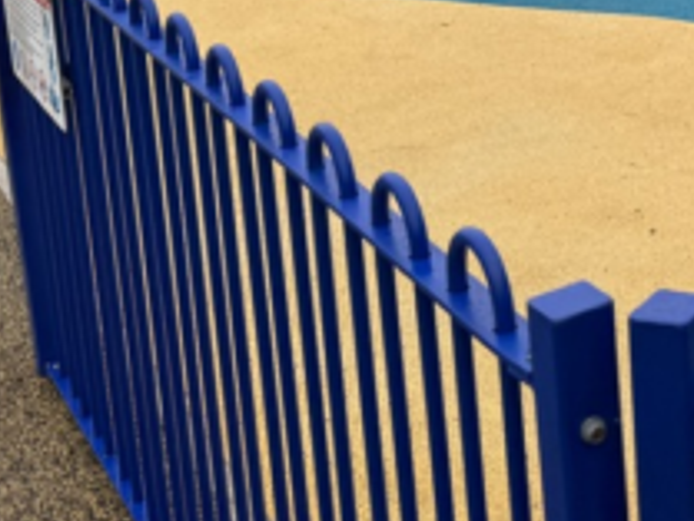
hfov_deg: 20.5
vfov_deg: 17.1
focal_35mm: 81
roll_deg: +1.6
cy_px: -164
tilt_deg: -10.6
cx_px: 1054
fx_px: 1625
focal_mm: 6.76
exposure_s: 1/460
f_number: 1.78
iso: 80
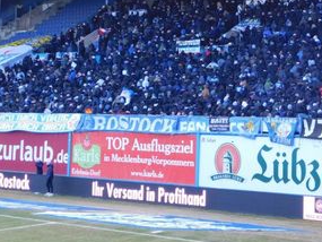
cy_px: 20
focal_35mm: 90
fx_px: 838
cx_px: 317
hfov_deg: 21.1
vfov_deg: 16.2
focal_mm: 8
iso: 125
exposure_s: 1/80
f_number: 3.7
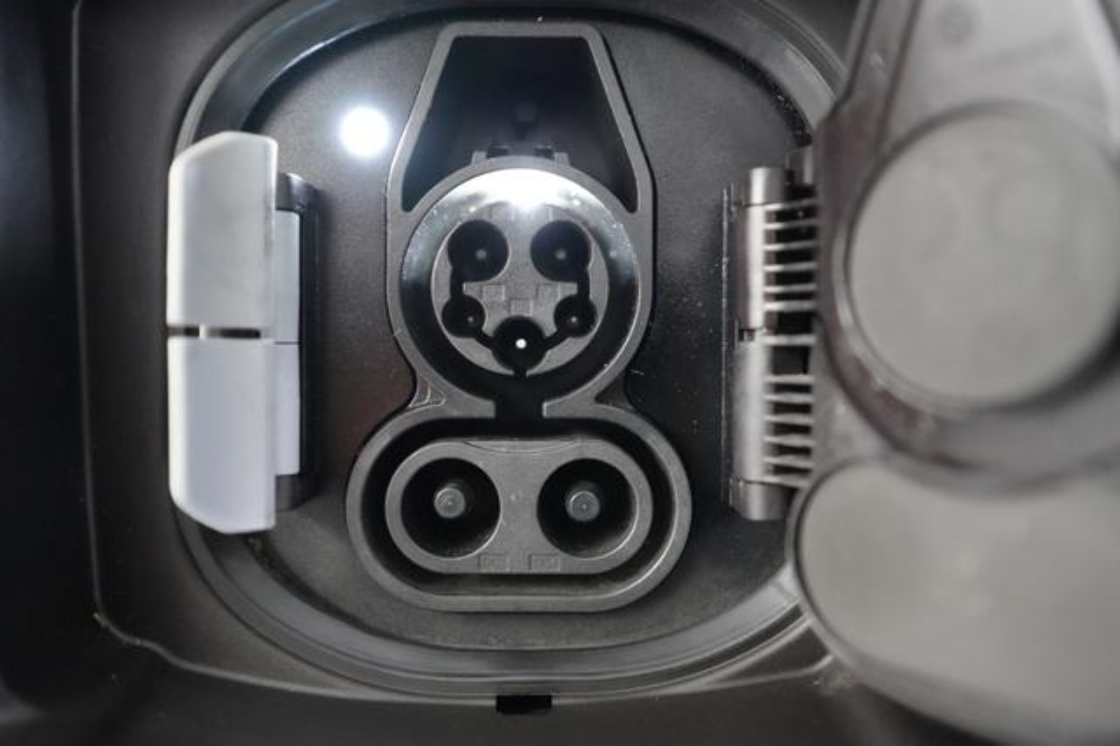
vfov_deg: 46.4
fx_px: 871
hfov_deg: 65.5
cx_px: 560
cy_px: 373
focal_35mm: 28
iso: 12800
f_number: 2.8
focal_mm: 28
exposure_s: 1/100
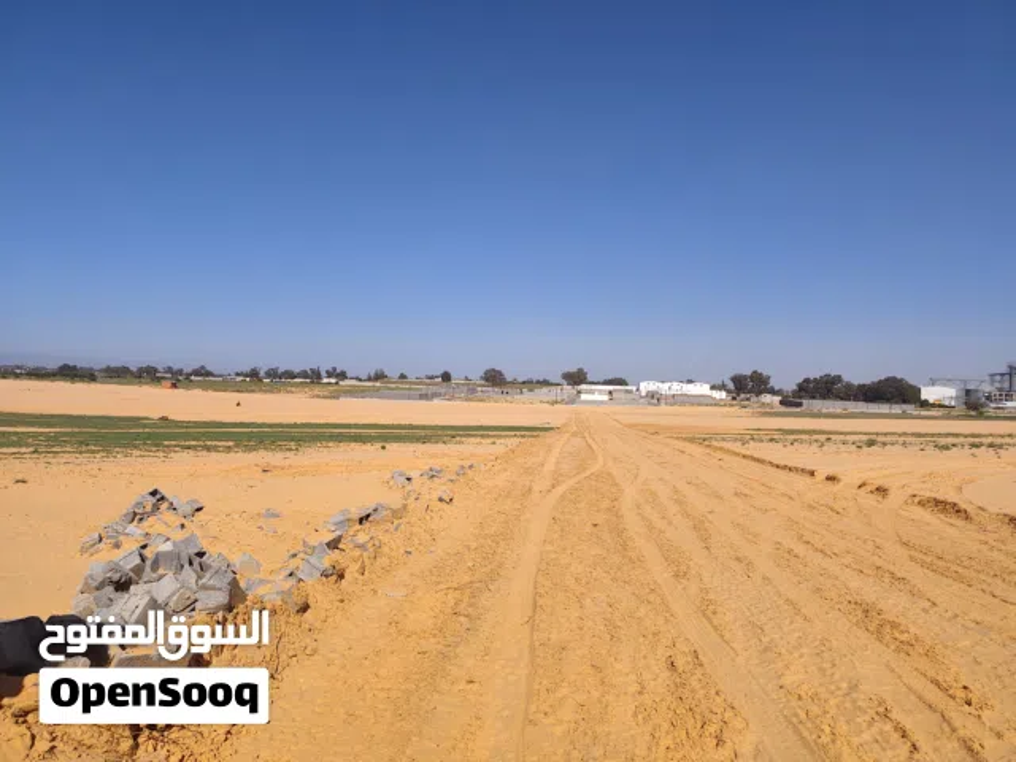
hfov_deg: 73.9
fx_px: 675
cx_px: 508
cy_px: 381
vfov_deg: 58.9
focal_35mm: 23
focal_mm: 6.07
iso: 50
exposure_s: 1/912
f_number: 1.7
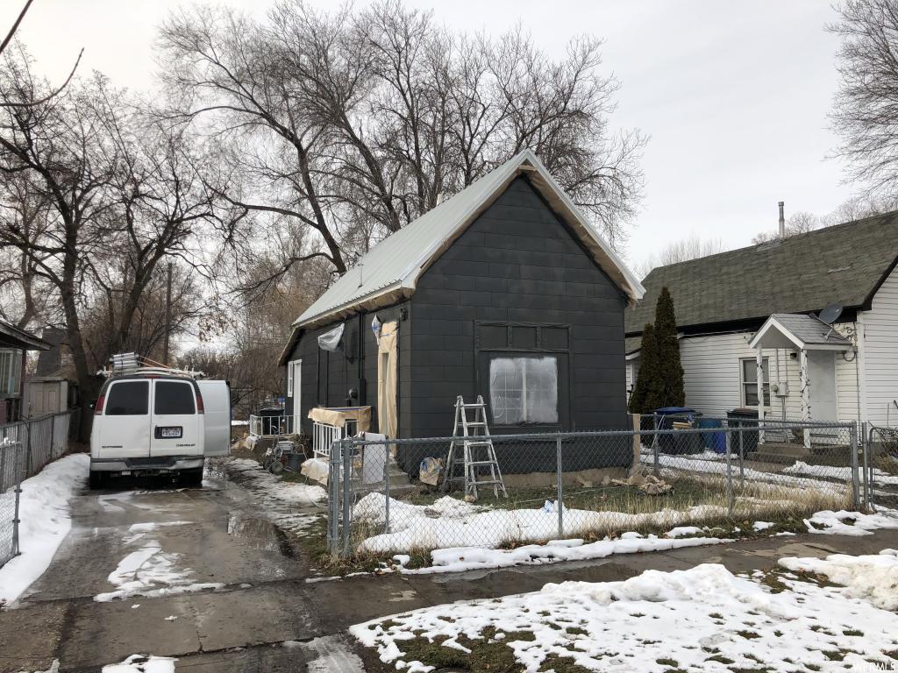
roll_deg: -0.2
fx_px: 726
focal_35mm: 28
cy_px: 336
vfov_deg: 49.7
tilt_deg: +5.2
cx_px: 449
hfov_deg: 63.4
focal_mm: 4
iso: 20
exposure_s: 1/1185
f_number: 1.8
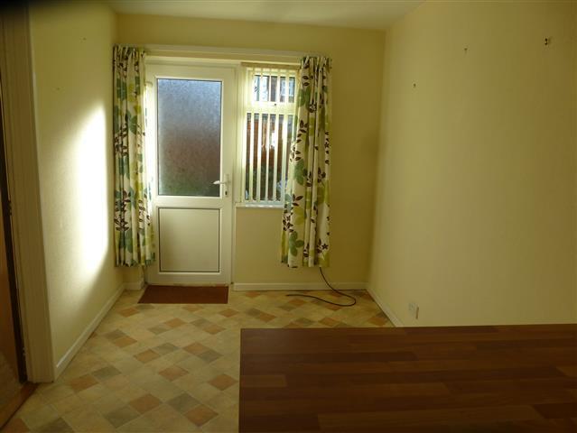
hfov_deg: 71.6
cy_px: 216
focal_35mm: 24
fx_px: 400
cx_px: 288
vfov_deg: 56.9
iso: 100
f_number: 4
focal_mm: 4.3
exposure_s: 1/160
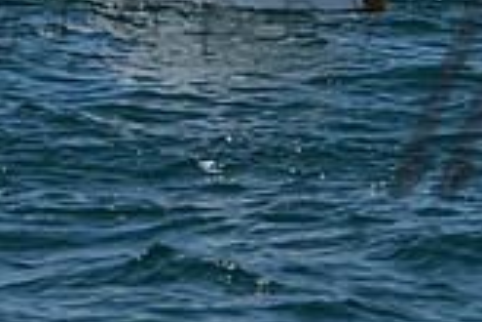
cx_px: 241
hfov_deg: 5.4
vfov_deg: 3.6
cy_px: -206
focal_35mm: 385
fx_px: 5154
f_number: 6.7
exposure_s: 1/2000
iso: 250
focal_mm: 105
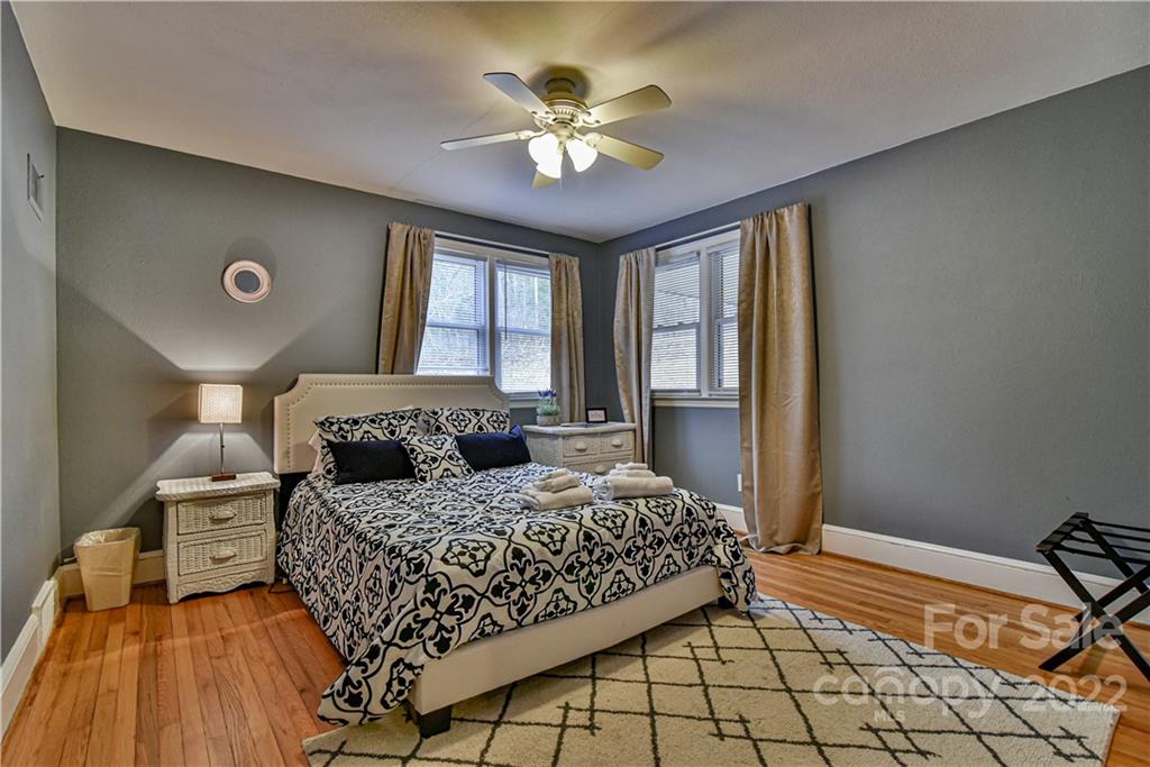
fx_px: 511
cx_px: 575
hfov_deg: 96.7
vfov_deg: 73.8
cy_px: 384
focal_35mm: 16
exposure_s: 1/100
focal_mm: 16
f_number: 5
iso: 1600
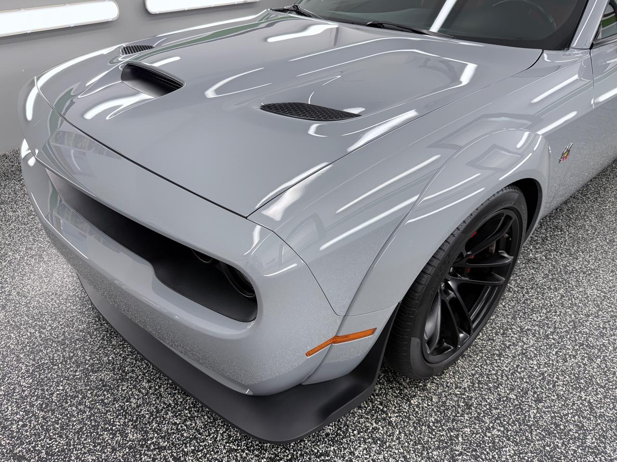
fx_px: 428
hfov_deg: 71.6
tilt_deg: -33.9
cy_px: 231
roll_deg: -0.1
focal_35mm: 24
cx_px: 308
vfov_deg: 56.8
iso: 64
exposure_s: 1/120
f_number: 1.78
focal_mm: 6.76
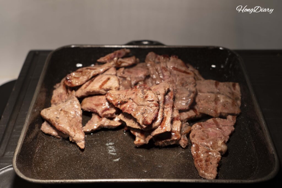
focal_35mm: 49
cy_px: 94
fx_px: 384
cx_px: 141
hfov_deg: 40.3
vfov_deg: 27.5
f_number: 5.6
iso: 160
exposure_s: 1/60
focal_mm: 49
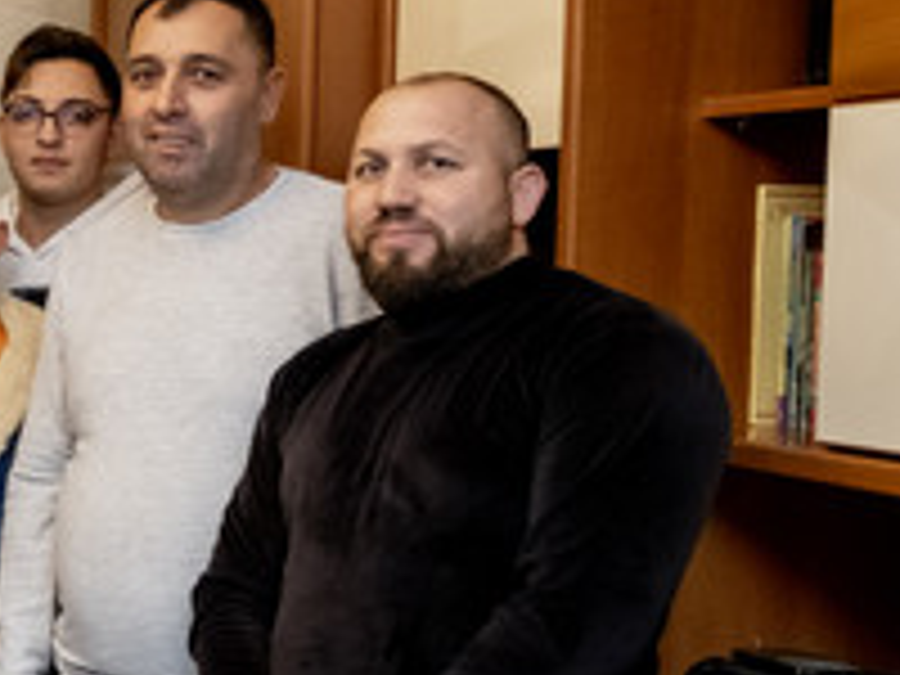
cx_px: -468
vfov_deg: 19.9
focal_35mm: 74
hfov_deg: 21.7
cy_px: 326
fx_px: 1924
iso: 2000
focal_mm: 16
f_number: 2.8
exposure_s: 1/160
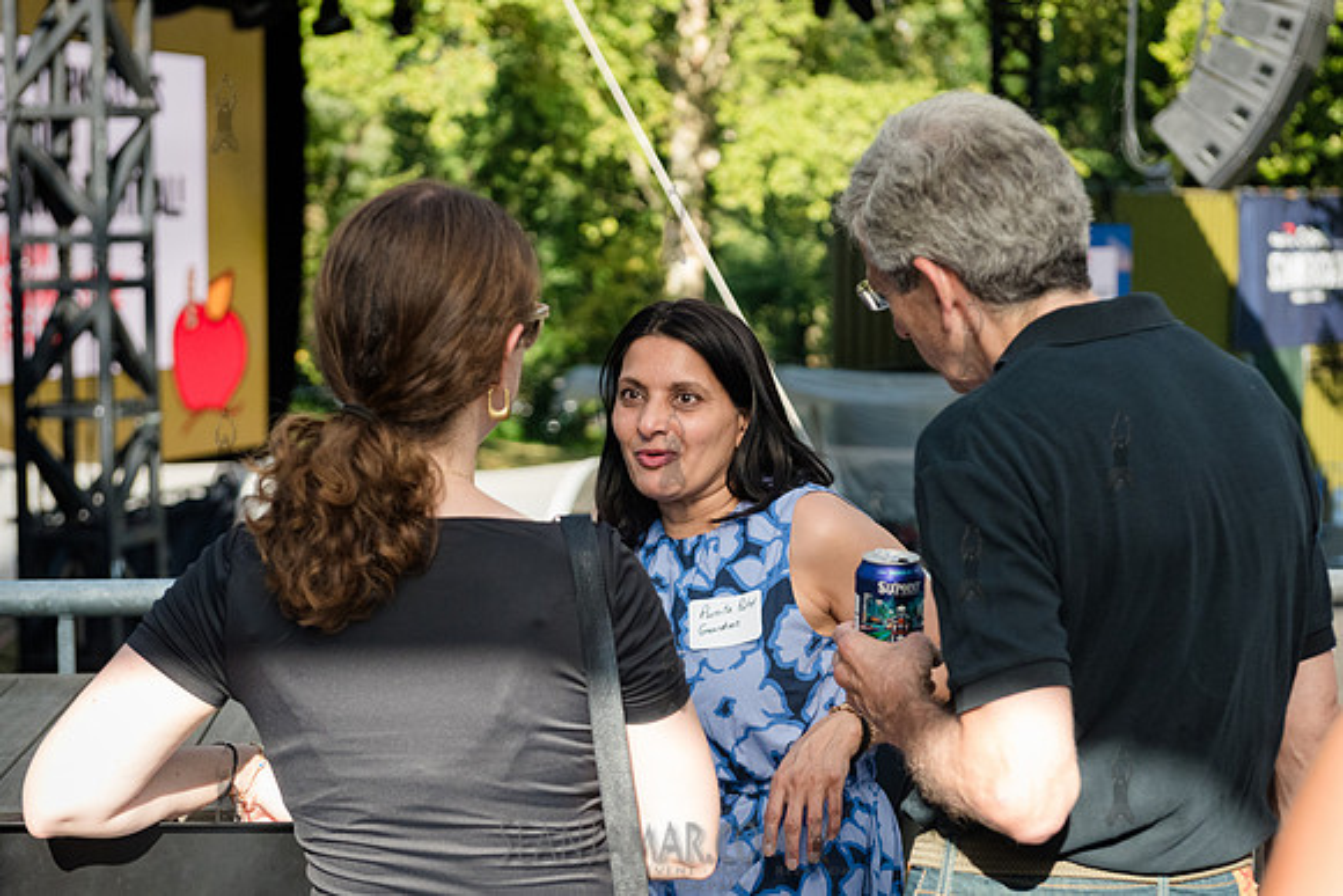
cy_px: 498
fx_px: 3006
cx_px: 699
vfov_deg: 16.9
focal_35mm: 81
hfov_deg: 25.2
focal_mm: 70
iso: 2000
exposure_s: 1/3200
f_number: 4.5
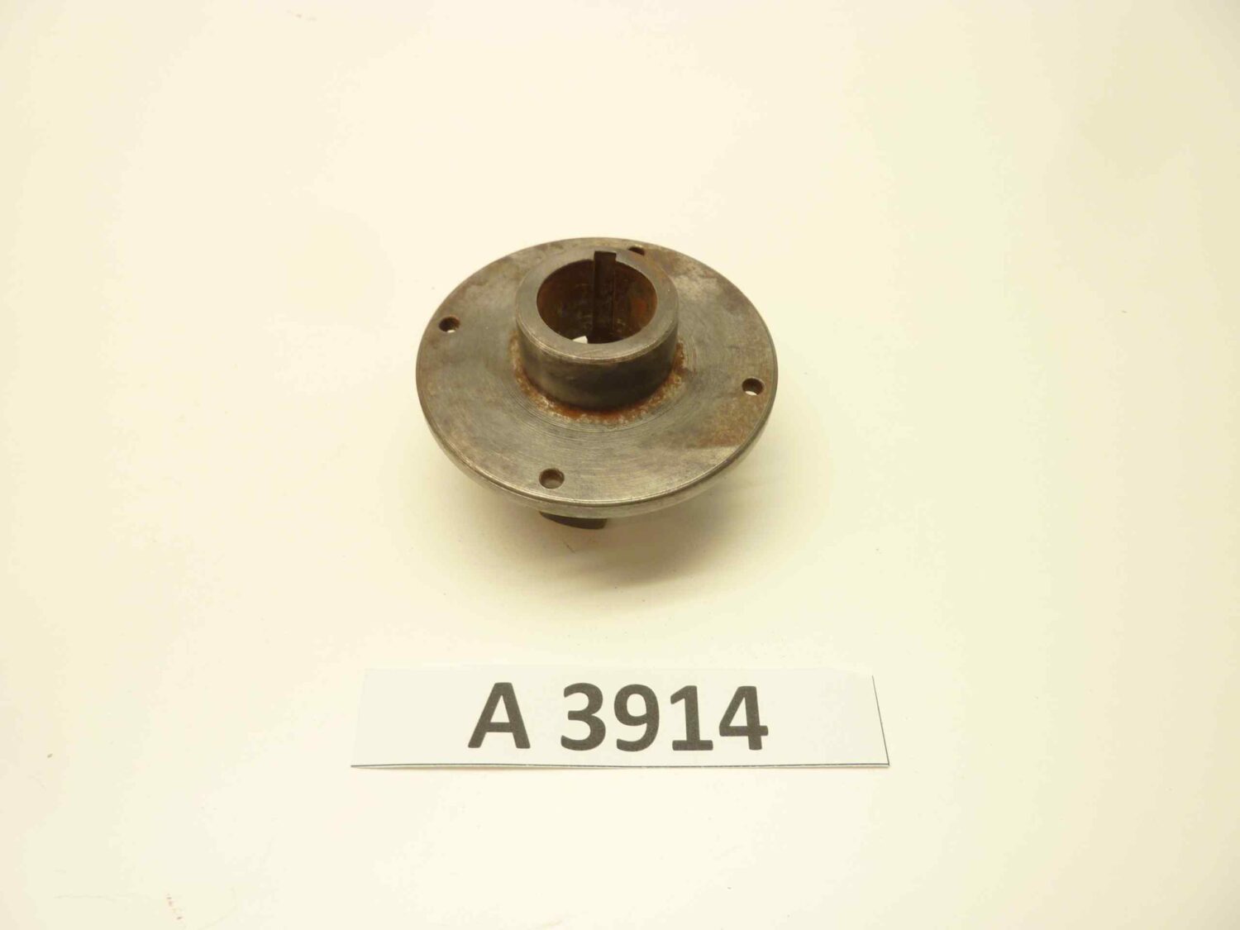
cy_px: 465
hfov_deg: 69.4
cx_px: 620
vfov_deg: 54.9
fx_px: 896
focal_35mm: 25
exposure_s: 1/15
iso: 80
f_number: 3.3
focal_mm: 4.1
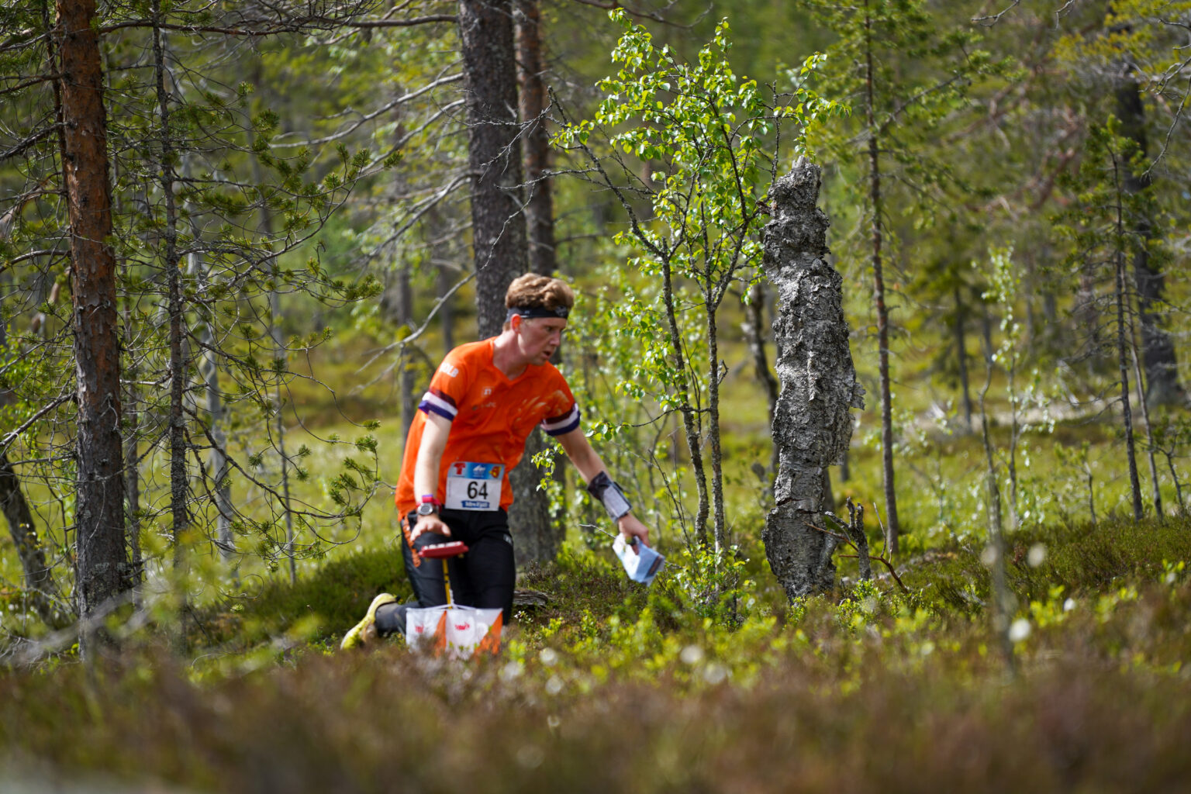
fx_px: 6616
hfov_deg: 10.3
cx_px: 596
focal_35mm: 200
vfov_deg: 6.9
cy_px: 397
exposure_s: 1/640
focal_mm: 200
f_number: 4
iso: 125
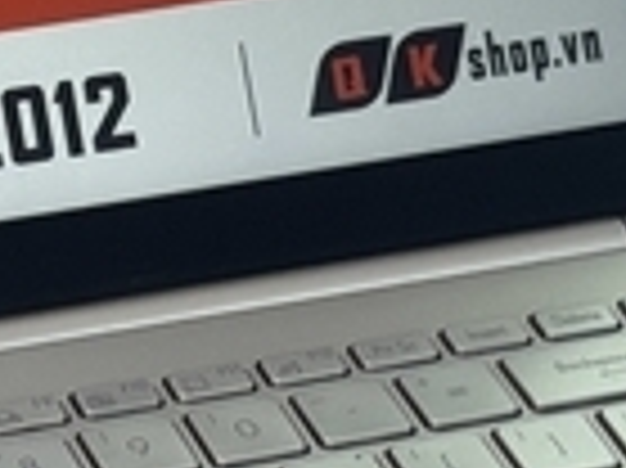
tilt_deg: -34.7
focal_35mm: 277
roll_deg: -1.3
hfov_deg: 7.1
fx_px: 5005
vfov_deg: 5.4
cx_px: -90
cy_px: 256
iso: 50
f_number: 1.78
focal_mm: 6.76
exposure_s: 1/184
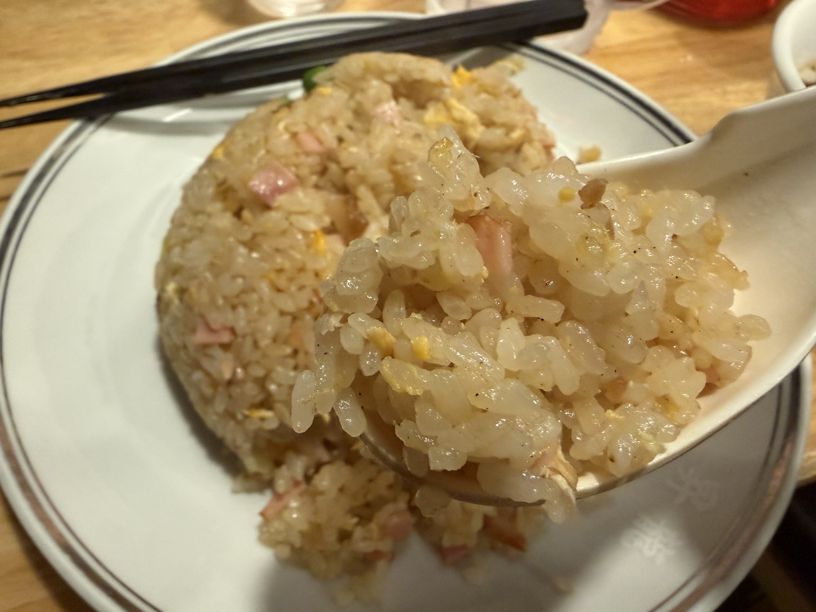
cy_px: 306
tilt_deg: -56.5
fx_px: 613
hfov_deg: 67.3
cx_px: 408
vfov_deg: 53.1
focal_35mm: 26
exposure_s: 1/50
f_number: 2.2
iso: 320
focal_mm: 2.22
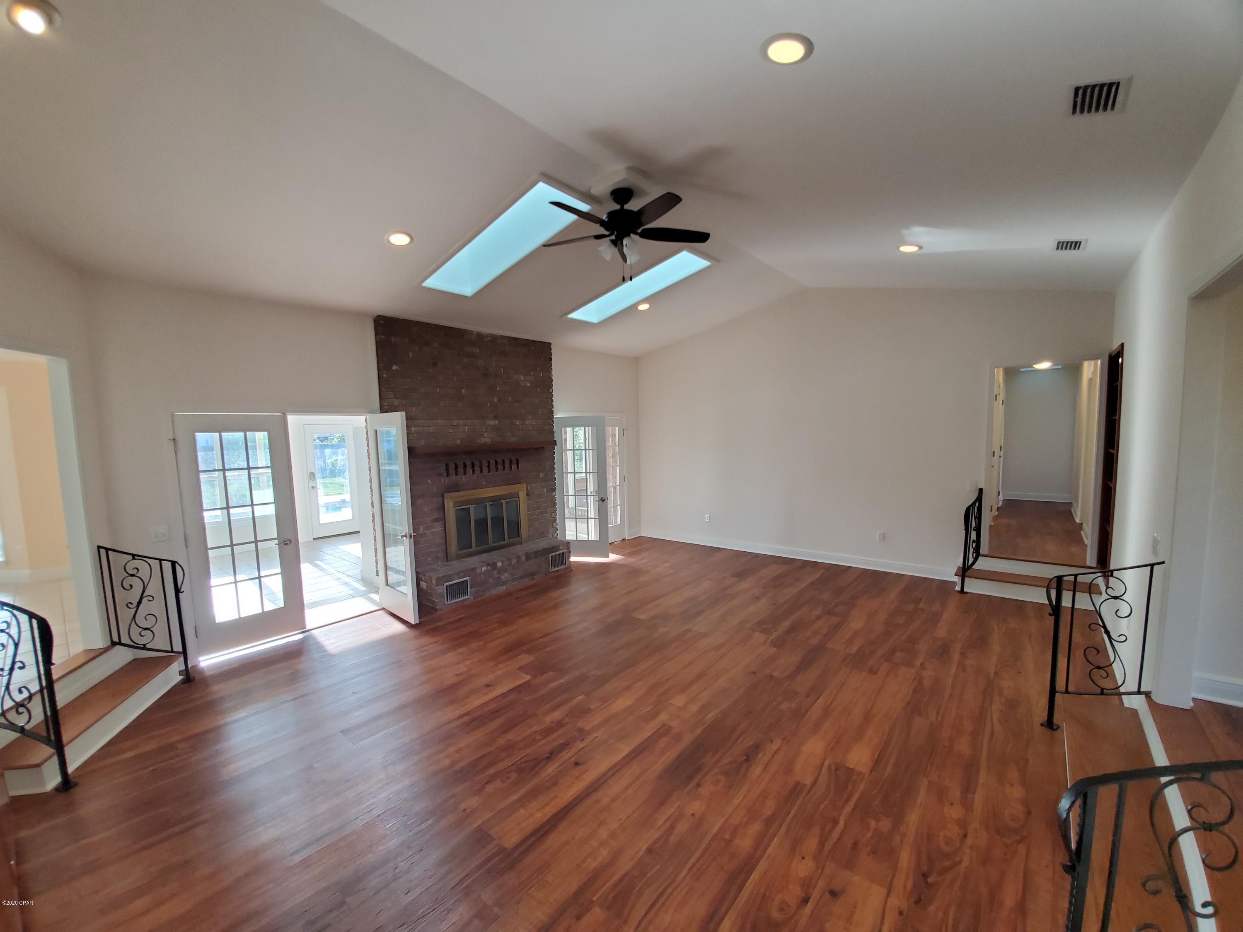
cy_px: 466
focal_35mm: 13
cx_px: 622
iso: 160
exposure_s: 1/59
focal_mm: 1.8
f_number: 2.2
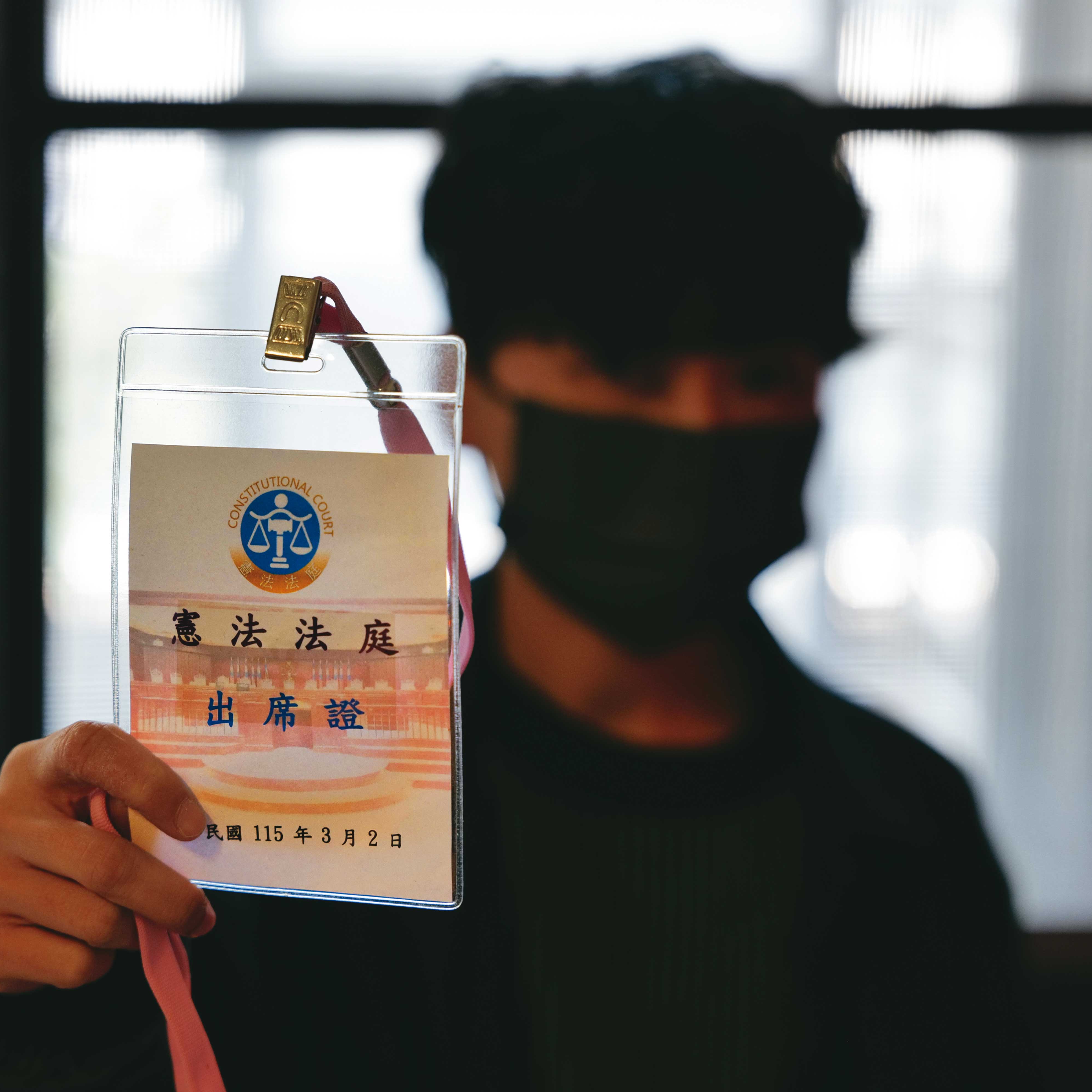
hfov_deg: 19.3
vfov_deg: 19.3
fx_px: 3212
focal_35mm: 90
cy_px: 542
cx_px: 539
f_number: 2.8
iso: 800
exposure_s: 1/100
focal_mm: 70
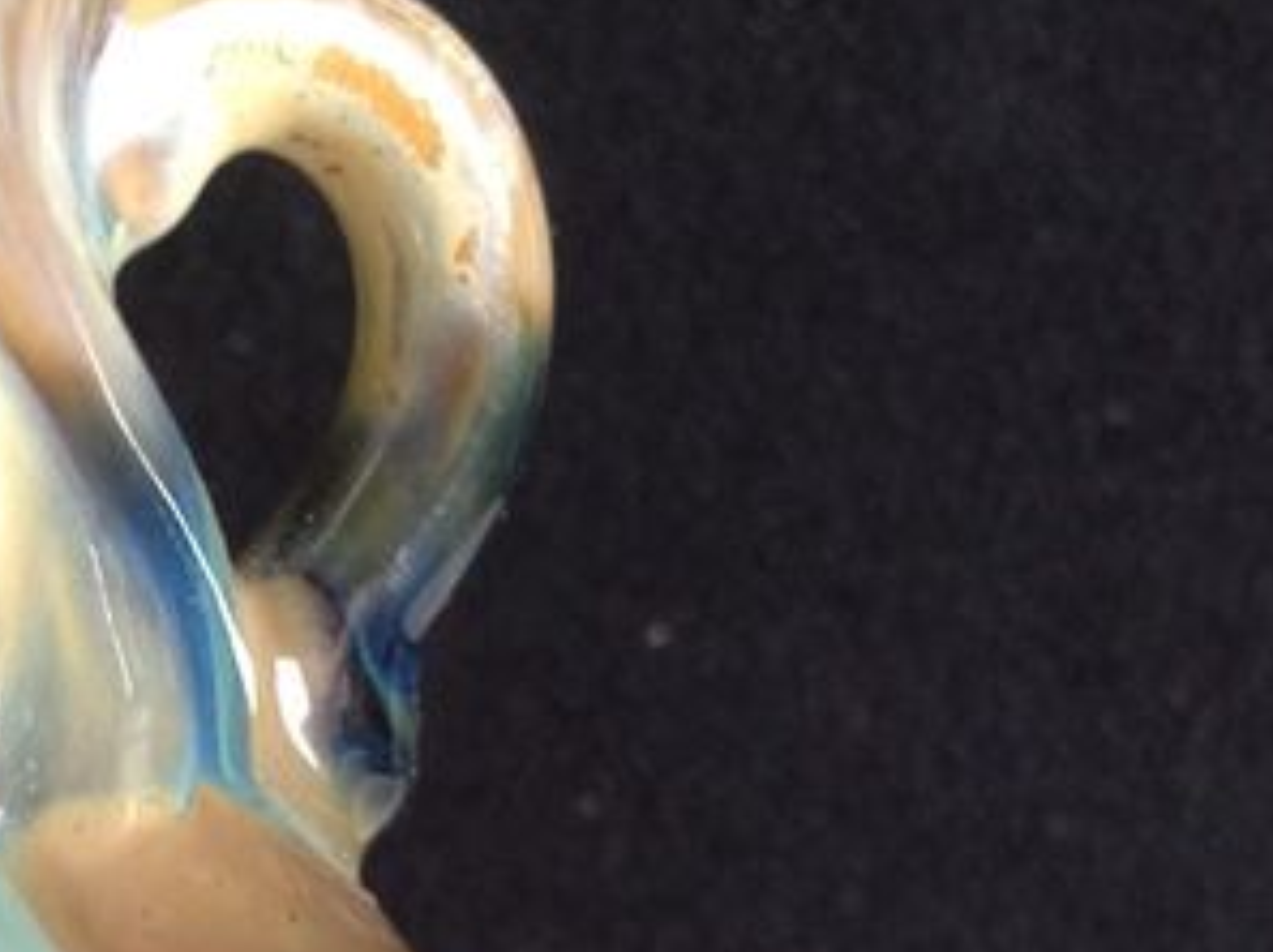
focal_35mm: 118
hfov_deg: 15.7
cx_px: -459
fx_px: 4334
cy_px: 1151
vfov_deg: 12.2
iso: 80
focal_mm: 4.28
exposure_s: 1/15
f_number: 2.4
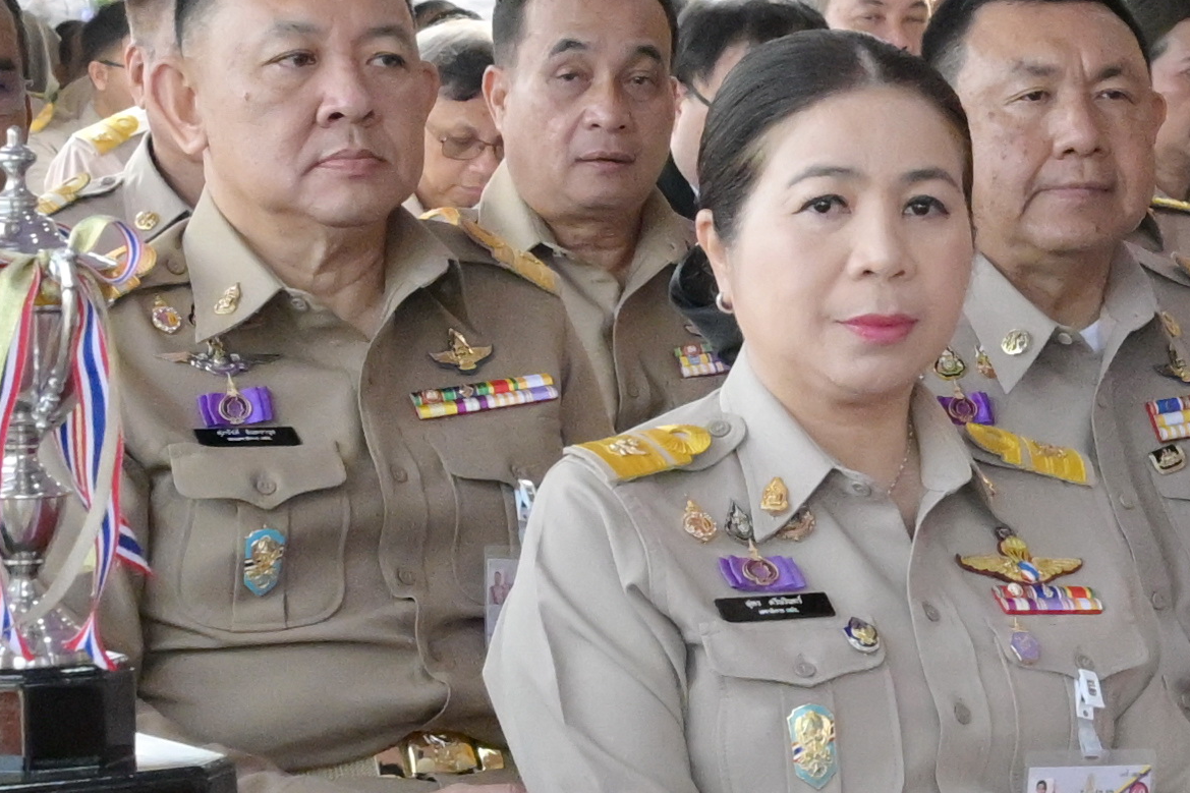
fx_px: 5486
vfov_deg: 8.3
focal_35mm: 166
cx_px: 1610
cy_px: 349
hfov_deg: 12.0
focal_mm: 24
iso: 3200
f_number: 6.7
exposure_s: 1/1000
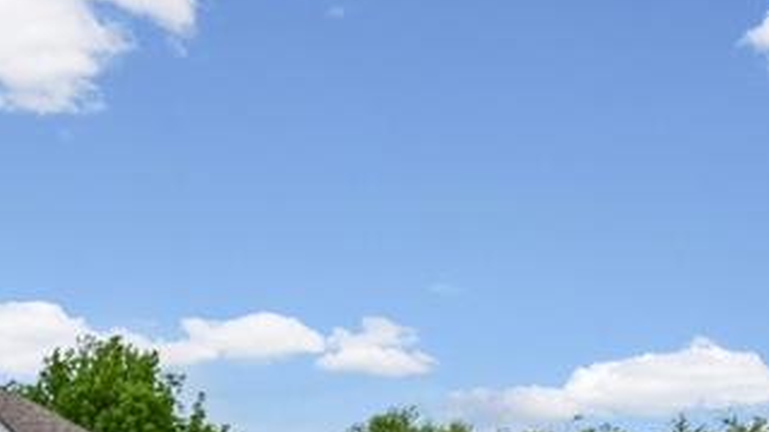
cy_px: 799
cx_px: -272
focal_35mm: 67
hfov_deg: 26.1
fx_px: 1366
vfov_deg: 15.3
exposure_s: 1/1000
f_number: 10
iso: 500
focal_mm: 20
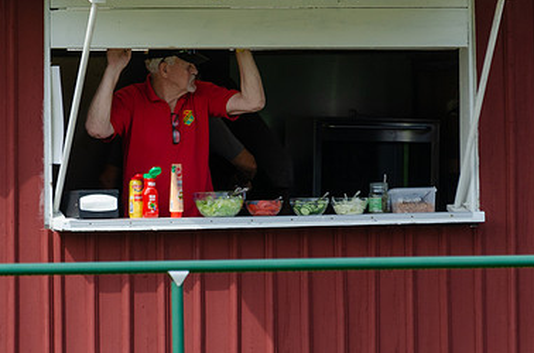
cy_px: 133
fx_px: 11378
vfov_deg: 1.8
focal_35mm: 769
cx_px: 170
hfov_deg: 2.7
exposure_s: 1/800
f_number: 5.6
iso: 320
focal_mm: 300
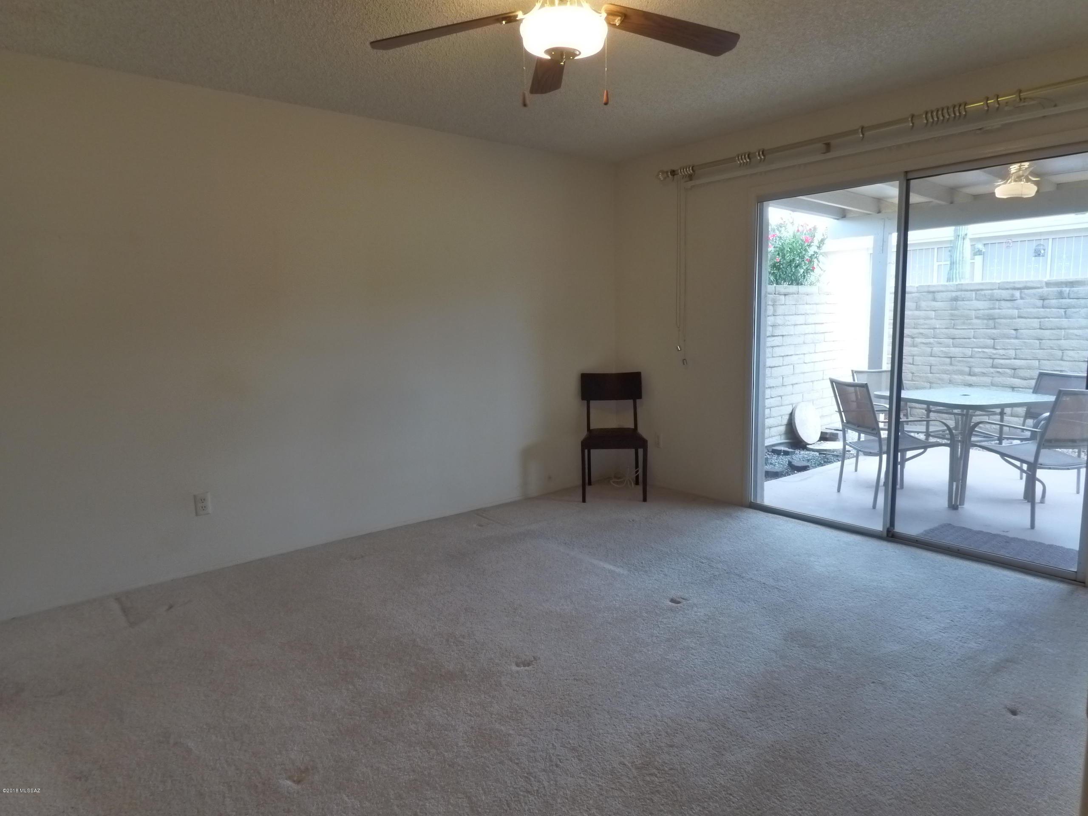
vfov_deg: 66.0
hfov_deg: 81.7
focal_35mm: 20
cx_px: 544
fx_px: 629
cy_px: 408
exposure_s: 1/13
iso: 400
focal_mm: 3.58
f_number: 5.6
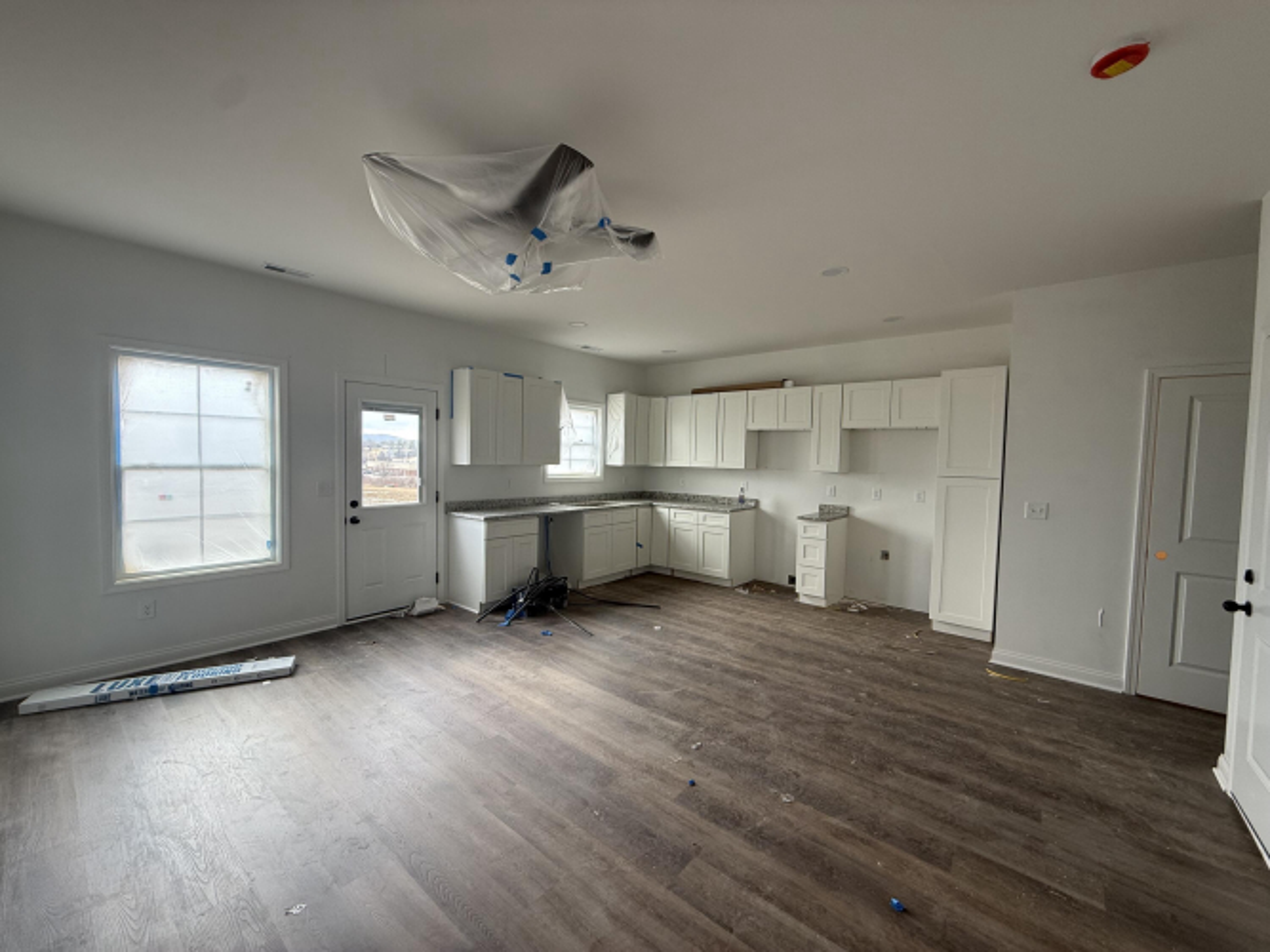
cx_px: 635
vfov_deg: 85.7
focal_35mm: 14
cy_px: 476
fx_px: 514
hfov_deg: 102.1
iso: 80
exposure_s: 1/99
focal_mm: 2.22
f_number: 2.2
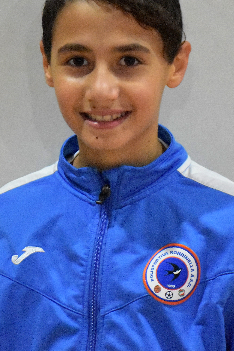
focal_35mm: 140
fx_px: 1364
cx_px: 118
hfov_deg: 9.8
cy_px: 131
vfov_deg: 14.6
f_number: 5
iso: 9000
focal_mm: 60
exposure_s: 1/250
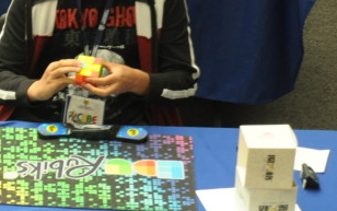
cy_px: 120
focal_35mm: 357
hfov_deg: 5.8
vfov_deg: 3.7
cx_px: -109
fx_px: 3281
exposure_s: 1/125
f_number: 5.6
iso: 1250
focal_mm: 80
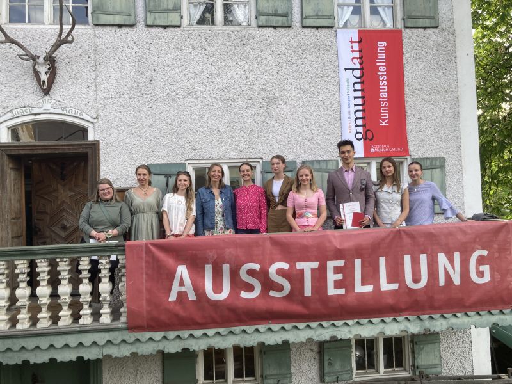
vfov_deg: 49.7
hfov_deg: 63.4
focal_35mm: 28
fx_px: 414
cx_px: 256
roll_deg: +0.5
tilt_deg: +1.6
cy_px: 192
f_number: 1.8
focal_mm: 3.99
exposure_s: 1/181
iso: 20
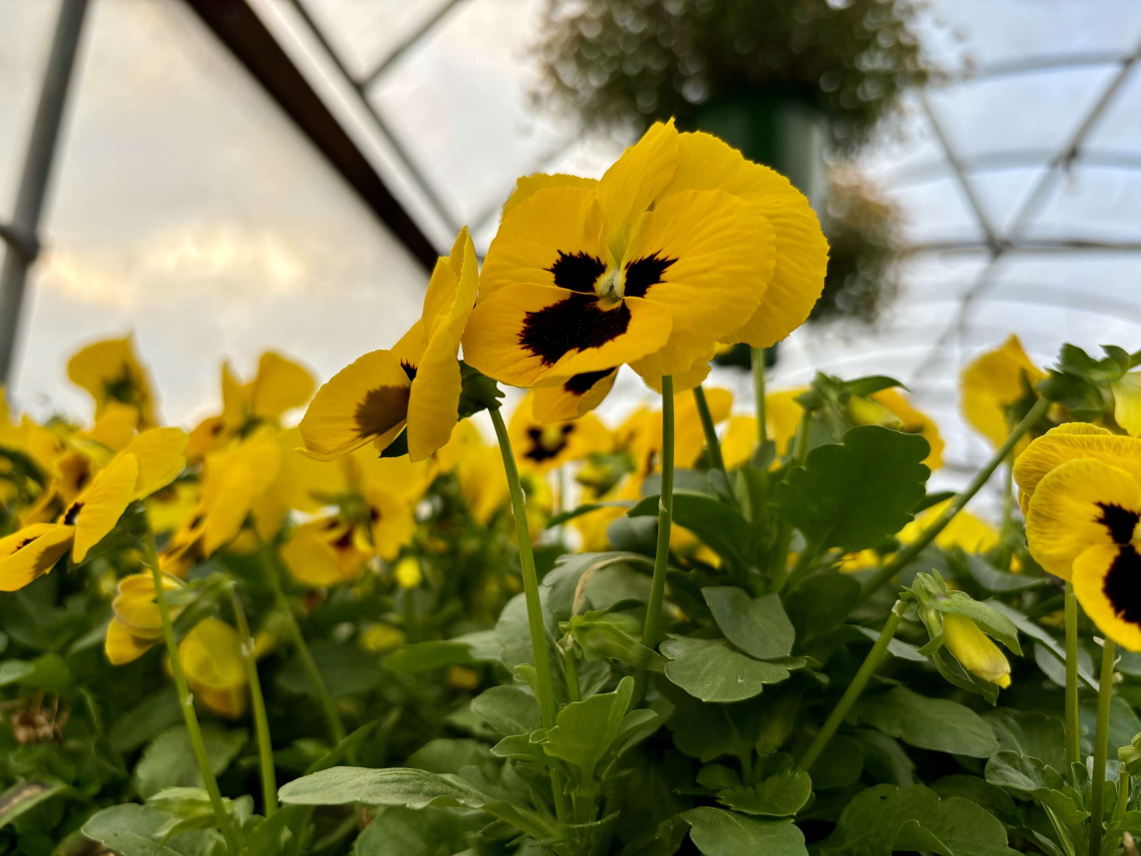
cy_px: 428
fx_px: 857
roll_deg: -2.7
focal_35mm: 26
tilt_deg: +10.5
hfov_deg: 67.3
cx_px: 570
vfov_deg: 53.1
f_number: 1.6
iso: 50
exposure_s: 1/597
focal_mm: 5.96
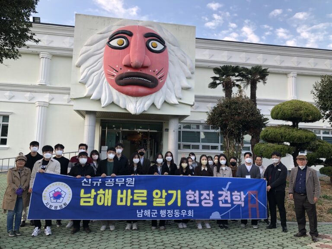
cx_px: 166
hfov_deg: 63.4
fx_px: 269
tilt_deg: +6.8
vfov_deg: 49.7
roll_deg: -1.4
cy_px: 124
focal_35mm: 28
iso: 20
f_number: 1.8
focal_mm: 4
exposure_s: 1/209
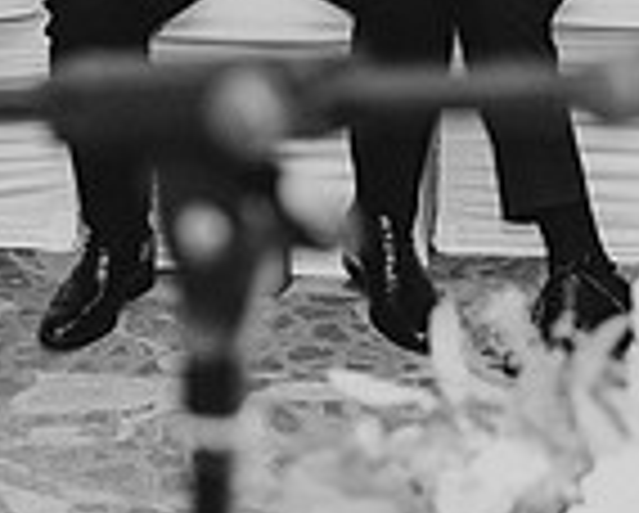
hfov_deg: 14.3
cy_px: -317
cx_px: 220
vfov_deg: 11.0
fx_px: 2538
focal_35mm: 134
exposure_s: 1/250
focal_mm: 35
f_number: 3.2
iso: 1250
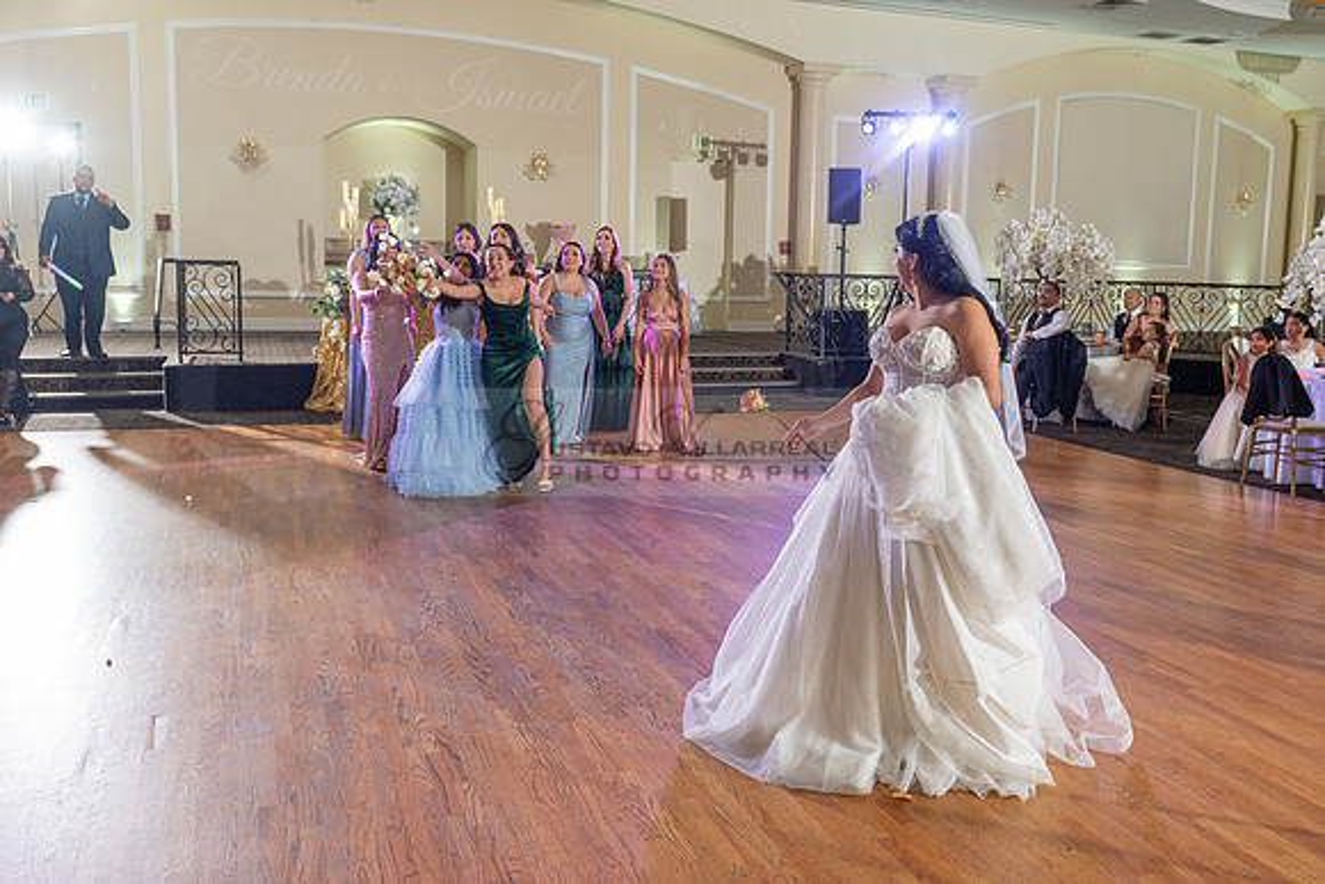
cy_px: 400
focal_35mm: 32
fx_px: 1189
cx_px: 719
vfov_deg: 40.7
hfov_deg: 58.2
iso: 800
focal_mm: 24
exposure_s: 1/160
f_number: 4
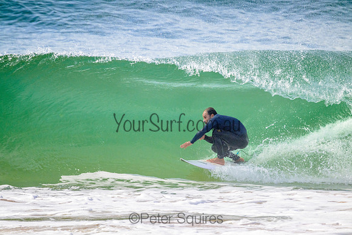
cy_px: 118
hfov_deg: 2.6
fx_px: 7824
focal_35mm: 800
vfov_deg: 1.7
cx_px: 176
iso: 1400
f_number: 11
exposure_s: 1/2000
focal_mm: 800
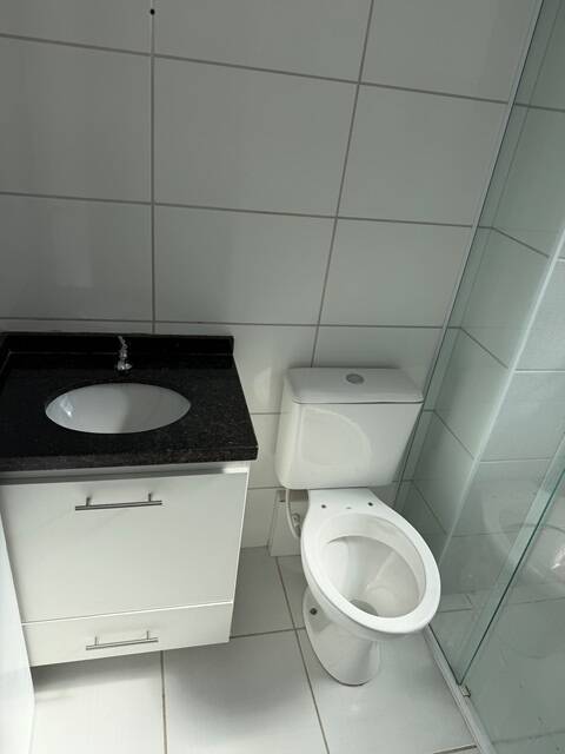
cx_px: 282
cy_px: 377
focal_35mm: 24
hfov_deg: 56.8
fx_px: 522
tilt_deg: -28.7
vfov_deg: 71.6
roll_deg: -8.6
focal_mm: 6.76
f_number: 1.78
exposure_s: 1/1314
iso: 80
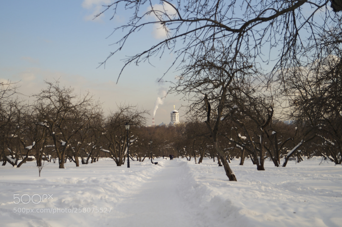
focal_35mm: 45
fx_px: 427
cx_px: 171
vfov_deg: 29.8
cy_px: 114
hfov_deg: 43.7
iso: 100
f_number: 4.5
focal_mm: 30
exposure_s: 1/640
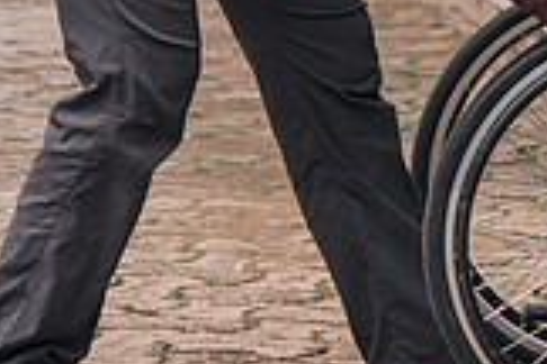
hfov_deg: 8.1
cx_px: 645
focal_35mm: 251
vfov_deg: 5.4
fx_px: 3814
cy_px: -136
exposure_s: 1/400
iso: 100
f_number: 4
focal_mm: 70
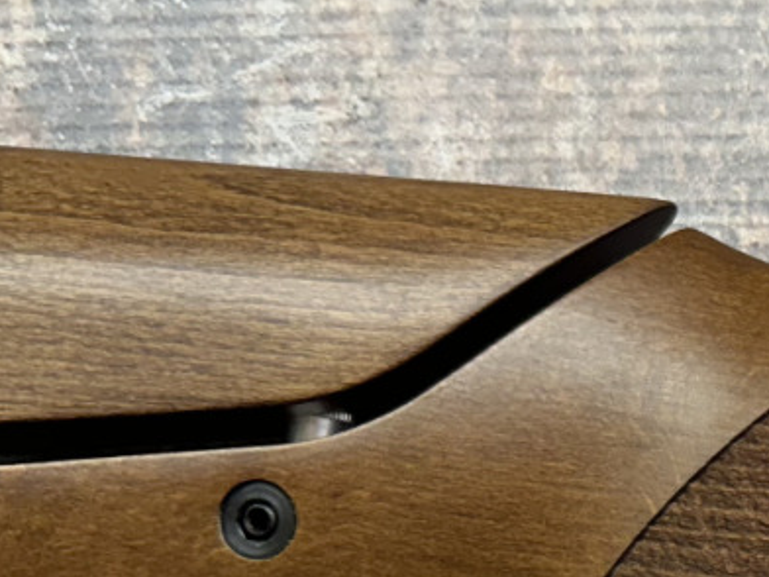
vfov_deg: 14.8
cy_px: 593
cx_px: 1330
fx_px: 2177
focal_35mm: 98
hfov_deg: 17.0
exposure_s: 1/100
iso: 160
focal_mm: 6.9
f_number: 1.8
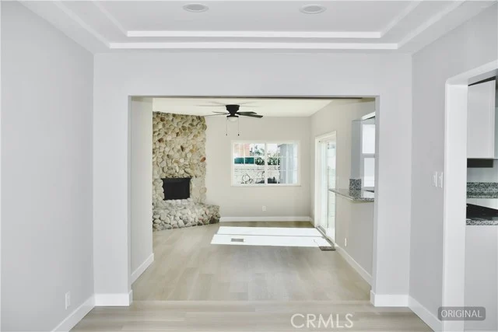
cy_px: 166
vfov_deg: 40.0
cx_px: 249
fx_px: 457
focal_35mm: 33
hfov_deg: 57.2
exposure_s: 1/250
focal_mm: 22
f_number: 4
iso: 100
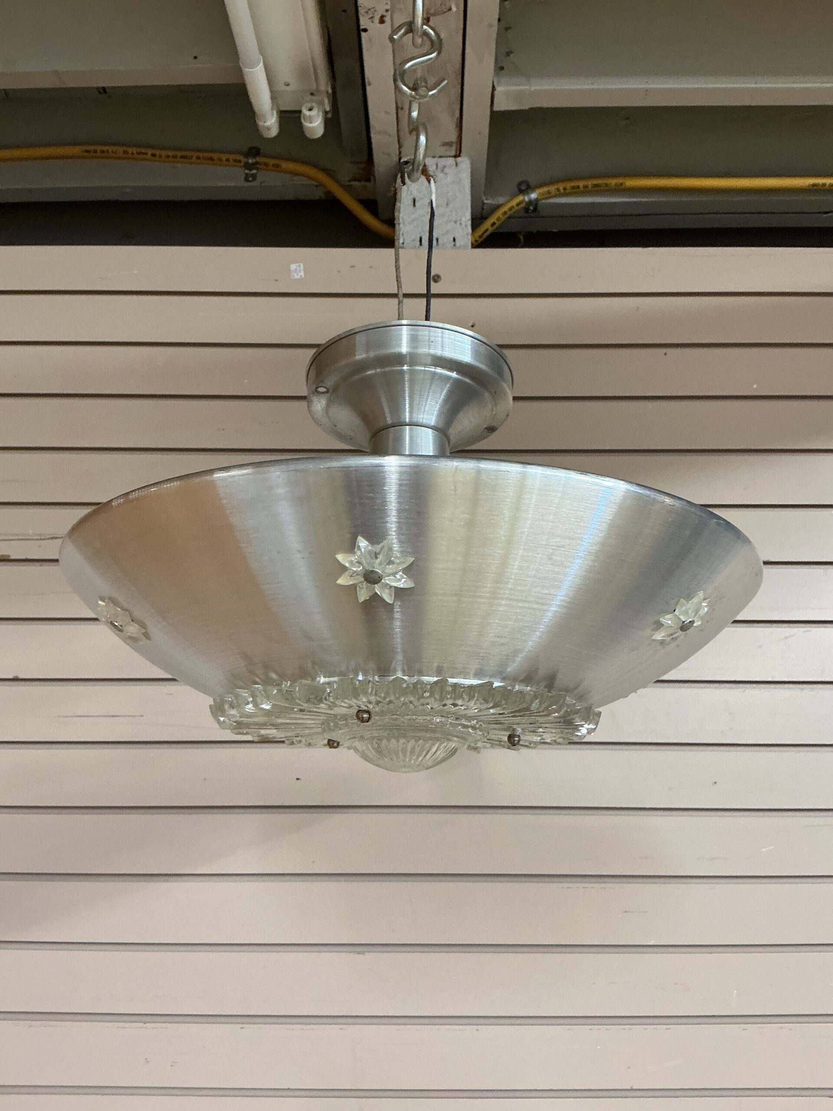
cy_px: 556
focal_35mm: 29
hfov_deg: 48.2
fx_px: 930
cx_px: 416
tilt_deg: +14.1
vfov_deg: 61.7
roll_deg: -0.6
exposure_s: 1/60
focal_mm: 3
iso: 125
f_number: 1.8
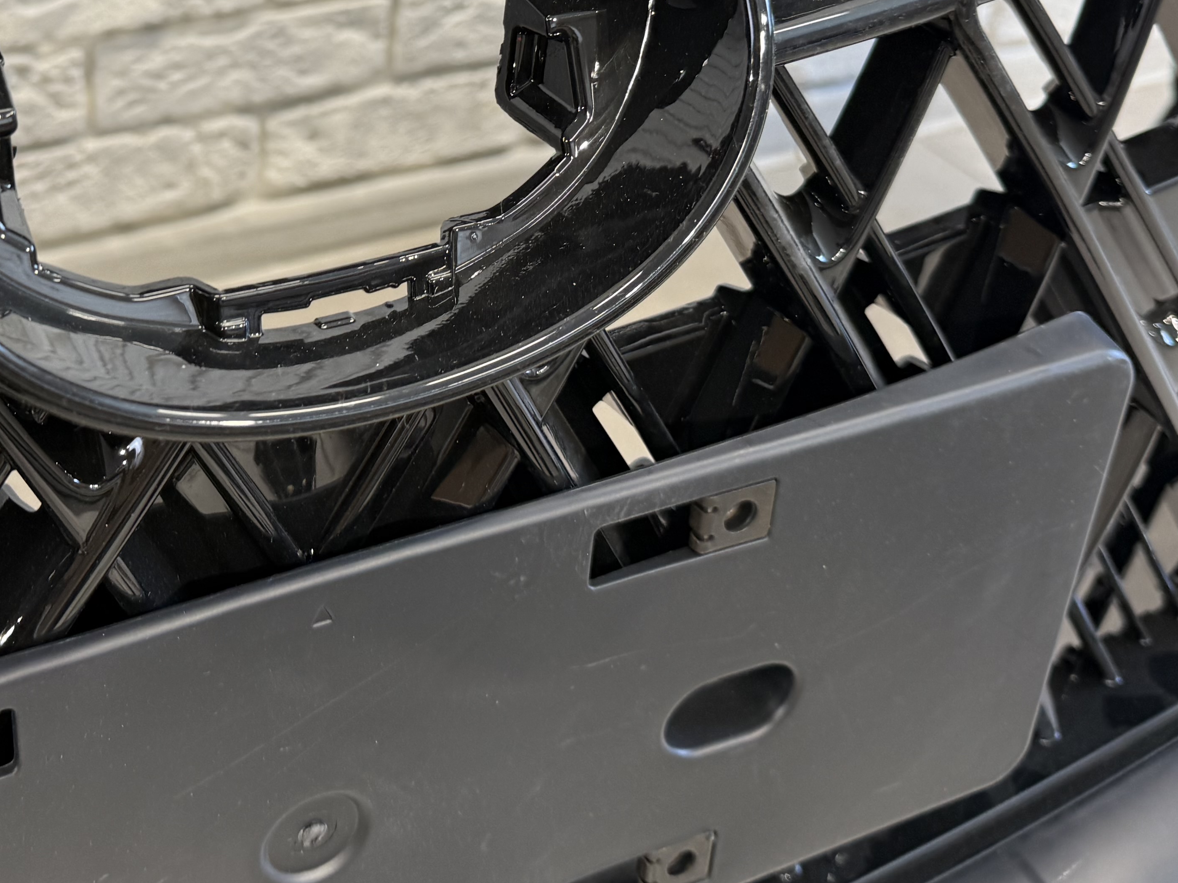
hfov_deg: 37.6
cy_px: 51
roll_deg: -1.4
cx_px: 244
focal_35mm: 49
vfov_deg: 28.3
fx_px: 1667
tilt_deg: -27.3
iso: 100
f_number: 1.78
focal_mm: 6.76
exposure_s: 1/100
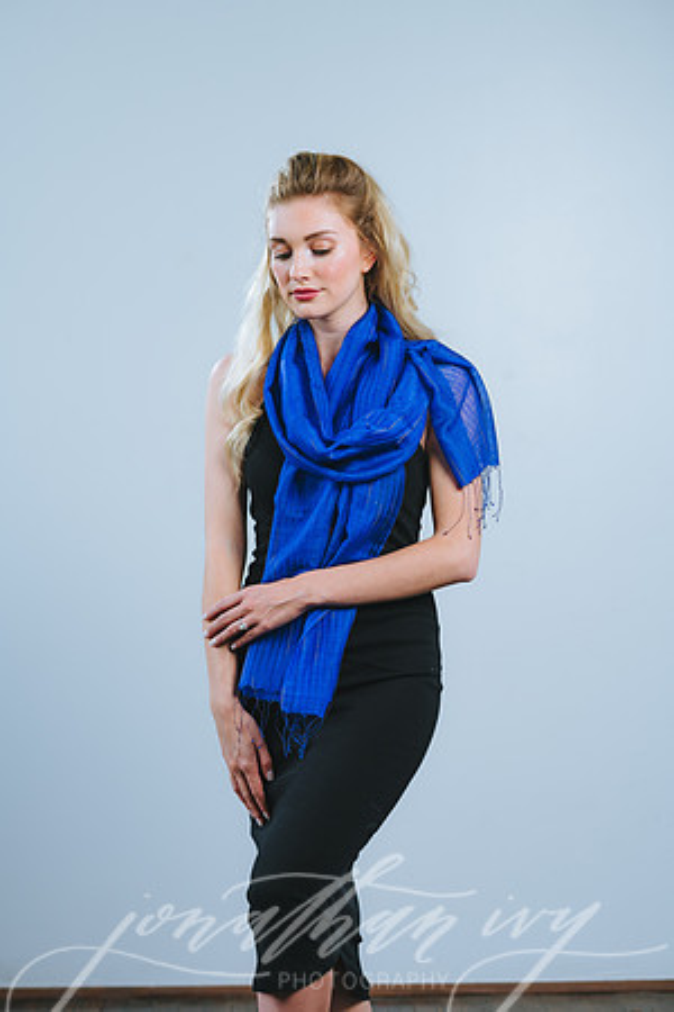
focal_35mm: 85
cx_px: 337
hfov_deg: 16.1
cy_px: 506
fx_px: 2387
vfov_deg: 23.9
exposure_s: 1/200
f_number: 4
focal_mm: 85
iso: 100
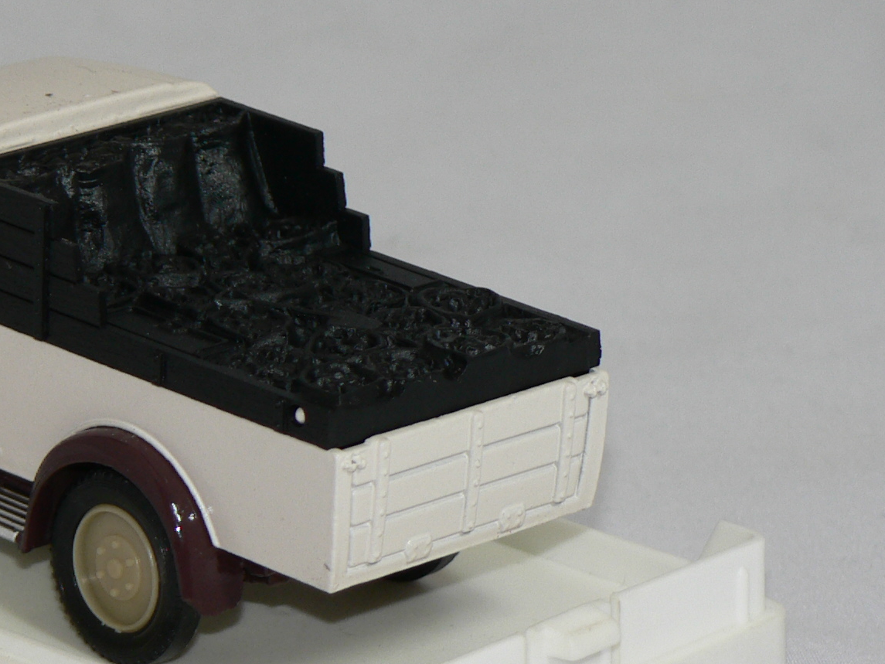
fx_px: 6801
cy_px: 274
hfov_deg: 7.4
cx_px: 159
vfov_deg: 5.6
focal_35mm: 266
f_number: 3.2
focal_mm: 19.9
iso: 80
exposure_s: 1/60
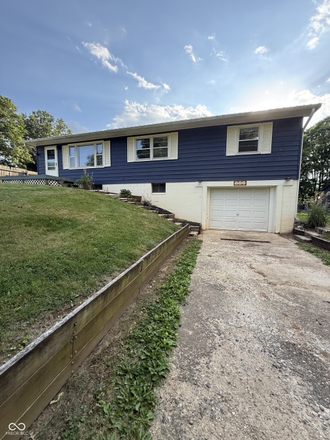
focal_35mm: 14
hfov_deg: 85.7
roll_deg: -1.1
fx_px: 178
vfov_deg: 102.1
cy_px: 220
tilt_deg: -5.6
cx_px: 165
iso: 64
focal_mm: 2.22
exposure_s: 1/421
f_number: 2.2
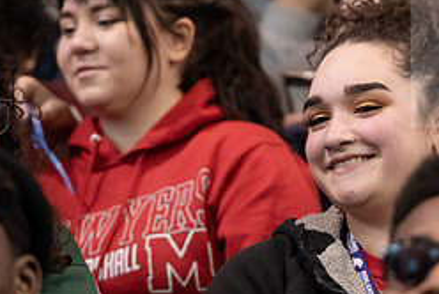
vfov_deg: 3.4
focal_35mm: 409
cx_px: 358
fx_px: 4993
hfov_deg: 5.0
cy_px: 194
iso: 4000
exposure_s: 1/200
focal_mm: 175
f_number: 2.8
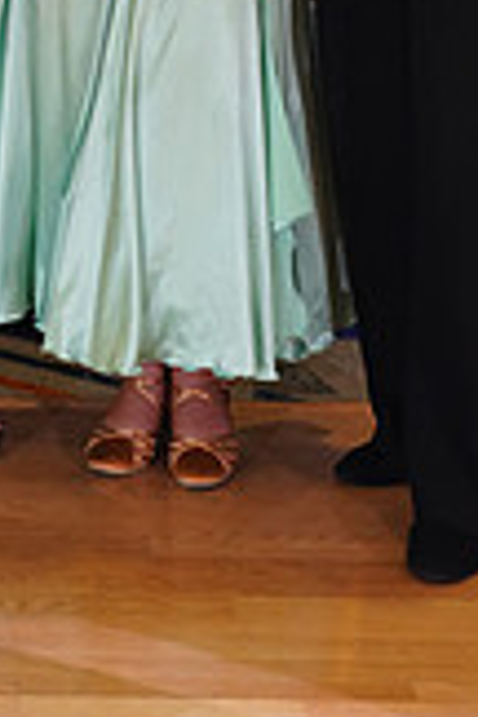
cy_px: -482
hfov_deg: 9.5
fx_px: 2848
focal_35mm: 143
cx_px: 7
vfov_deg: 13.2
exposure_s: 1/160
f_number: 5
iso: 2000
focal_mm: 40
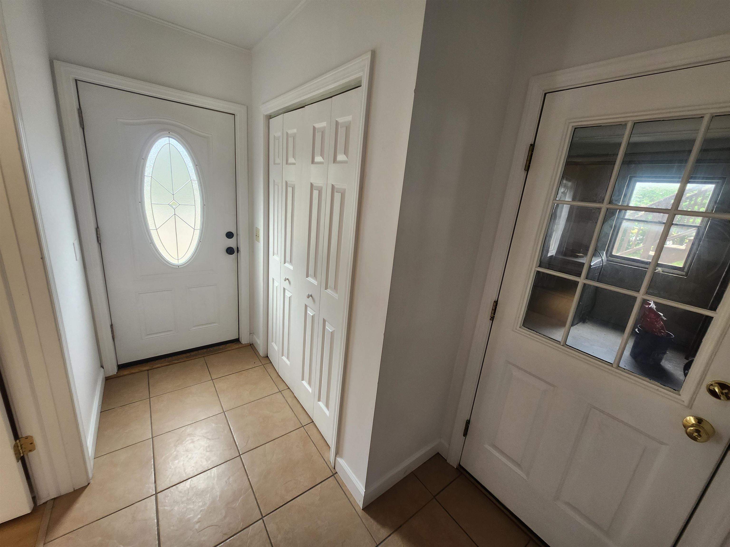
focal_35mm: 13
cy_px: 274
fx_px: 274
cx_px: 365
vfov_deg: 89.9
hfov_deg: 106.2
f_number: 2.2
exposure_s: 1/60
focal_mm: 1.74
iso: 100
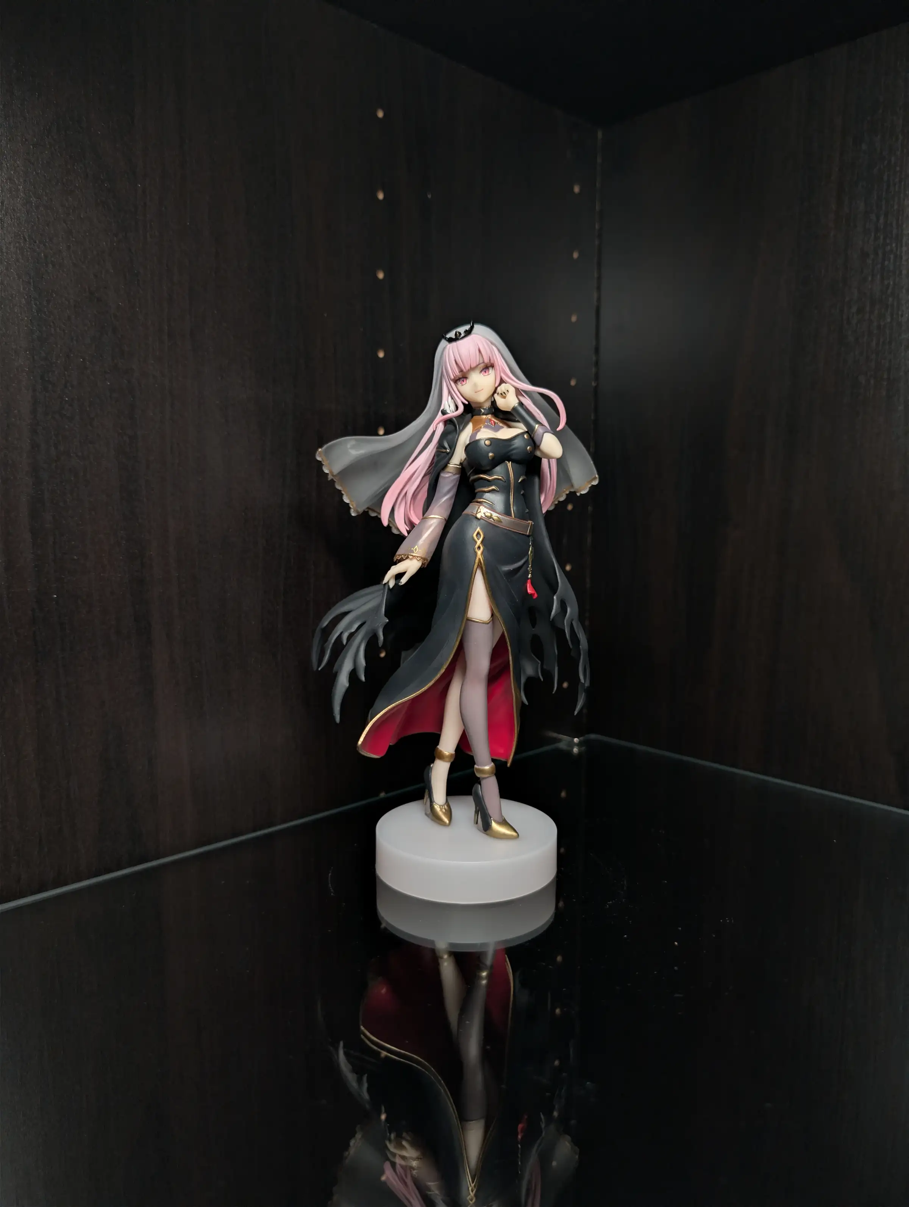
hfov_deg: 56.9
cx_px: 454
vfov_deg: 71.5
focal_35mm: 24
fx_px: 838
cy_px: 604
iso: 47
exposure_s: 1/17.3
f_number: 1.68
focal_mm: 6.9
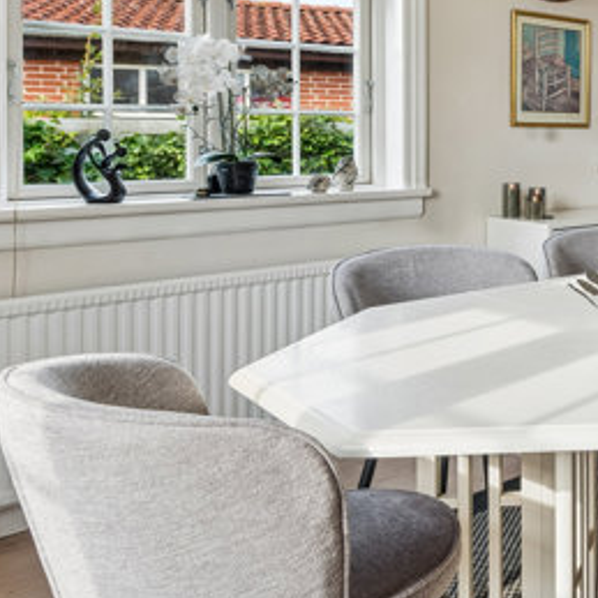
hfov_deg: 30.9
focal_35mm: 42
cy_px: 135
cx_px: 785
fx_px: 821
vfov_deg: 38.8
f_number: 10
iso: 250
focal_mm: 16
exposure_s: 1/25
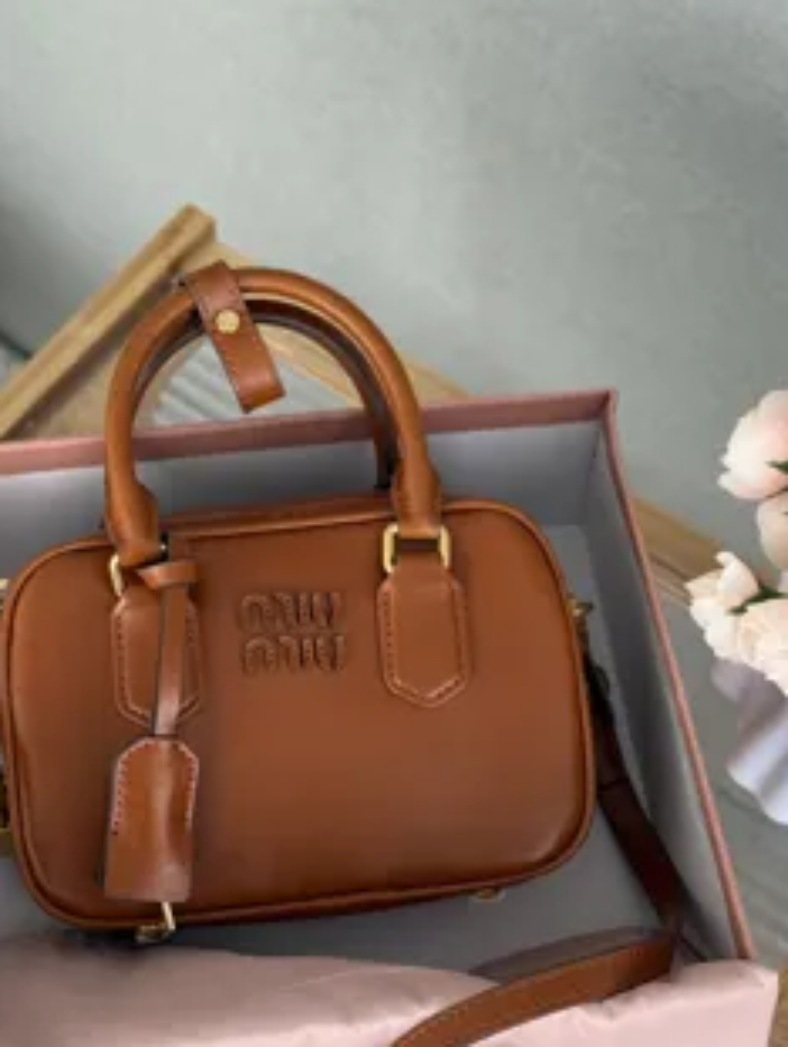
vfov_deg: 26.3
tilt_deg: -59.6
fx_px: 2241
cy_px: 619
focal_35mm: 74
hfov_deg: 19.9
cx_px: 333
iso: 50
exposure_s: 1/194
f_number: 1.78
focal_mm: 6.76
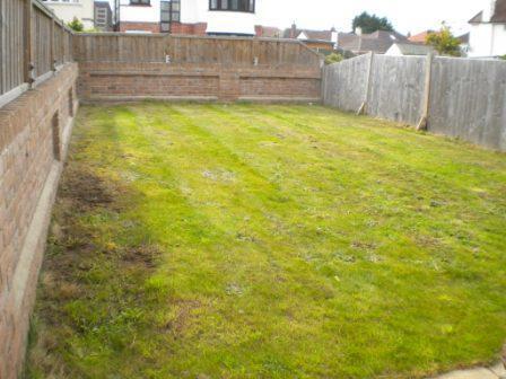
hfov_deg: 52.6
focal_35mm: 35
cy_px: 190
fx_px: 512
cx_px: 253
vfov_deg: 40.7
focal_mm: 6.3
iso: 80
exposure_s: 1/152
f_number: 4.6
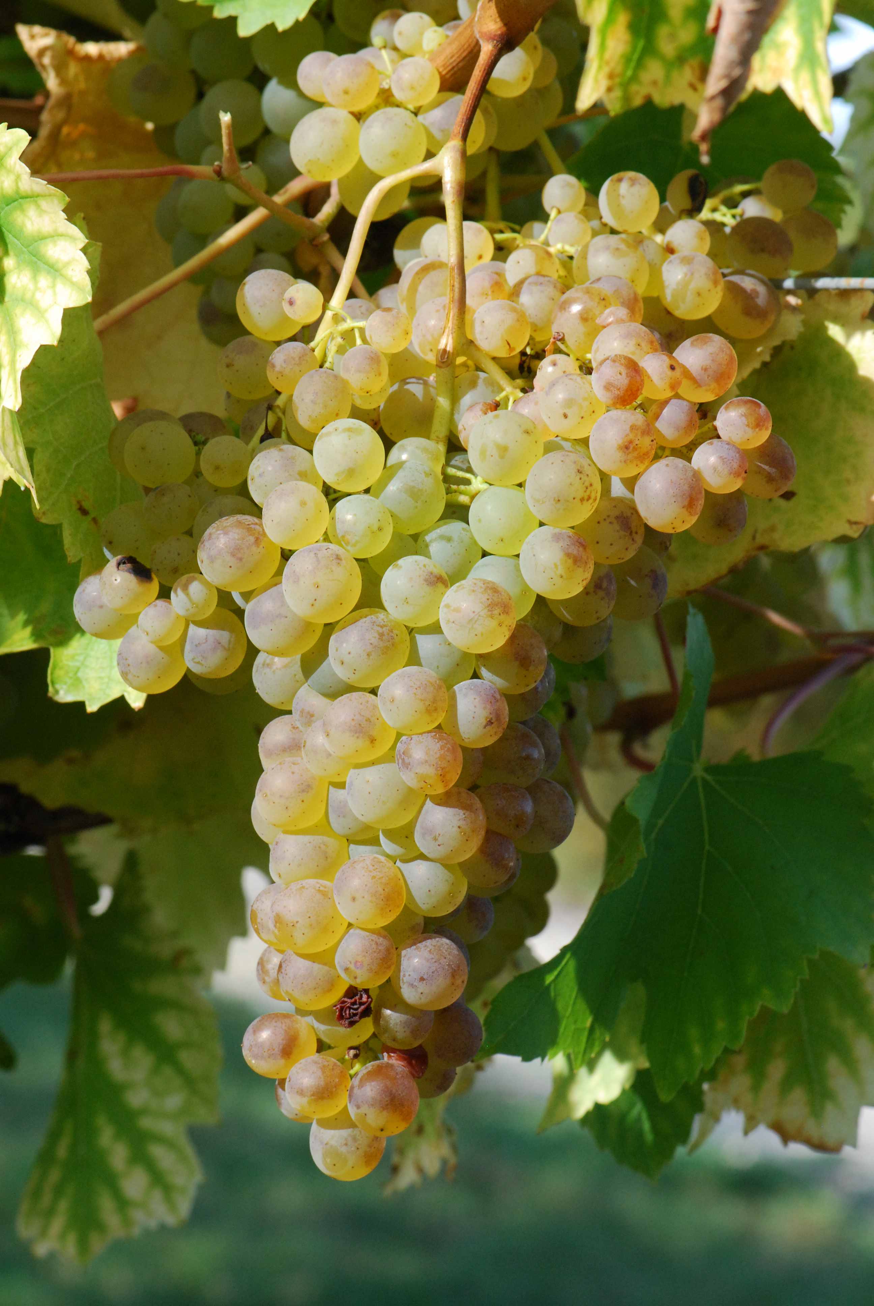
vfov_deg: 13.0
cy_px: 653
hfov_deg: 8.7
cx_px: 437
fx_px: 5719
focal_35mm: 158
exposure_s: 1/160
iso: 500
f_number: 13
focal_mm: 105
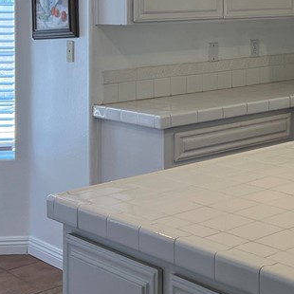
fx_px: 730
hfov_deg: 20.4
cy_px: -7
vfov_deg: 21.9
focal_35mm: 76
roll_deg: -0.1
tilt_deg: +0.9
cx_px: 400
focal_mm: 5.7
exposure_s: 1/160
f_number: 1.5
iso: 64
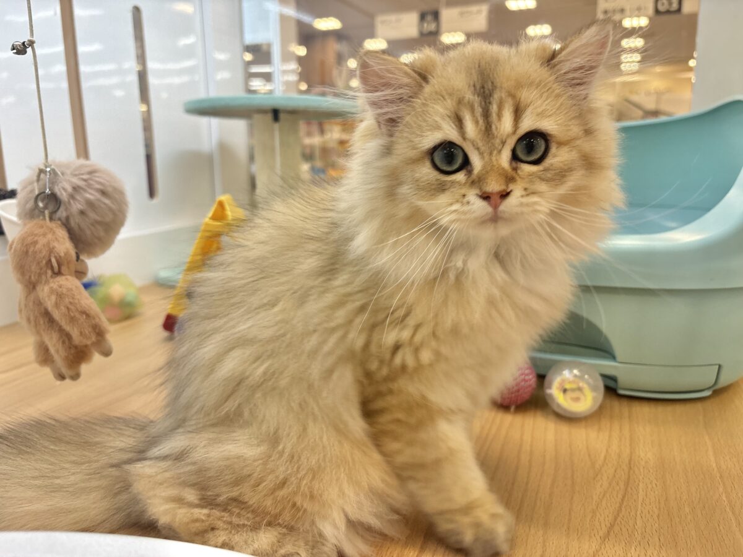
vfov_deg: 53.1
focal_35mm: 26
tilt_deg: -12.8
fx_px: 558
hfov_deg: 67.3
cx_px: 372
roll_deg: +1.0
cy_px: 278
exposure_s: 1/100
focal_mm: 5.96
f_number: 1.6
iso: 80
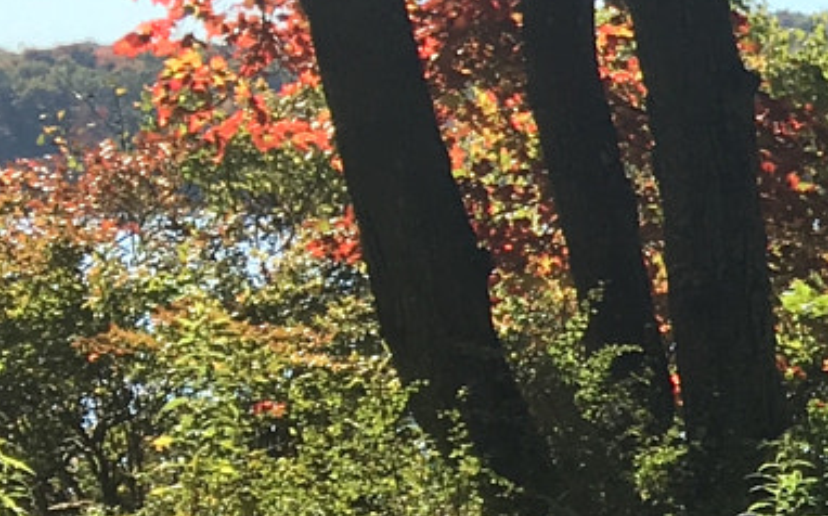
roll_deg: +0.3
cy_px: 939
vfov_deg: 7.7
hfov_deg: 10.6
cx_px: 2098
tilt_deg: -11.3
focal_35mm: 165
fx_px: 3720
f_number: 2.2
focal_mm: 4.15
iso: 25
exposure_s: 1/836
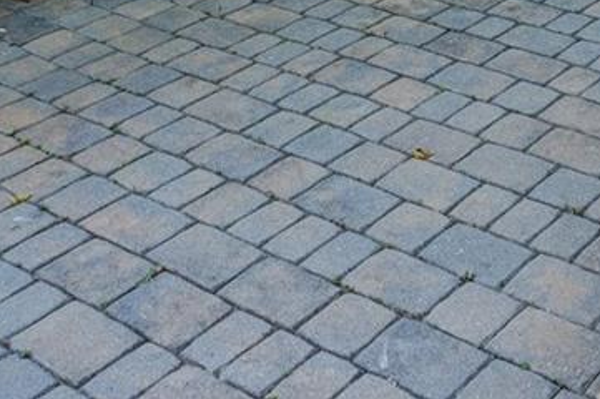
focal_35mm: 71
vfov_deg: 14.6
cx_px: 652
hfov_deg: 26.4
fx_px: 1182
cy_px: -471
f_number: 5
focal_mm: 16
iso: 100
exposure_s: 1/500
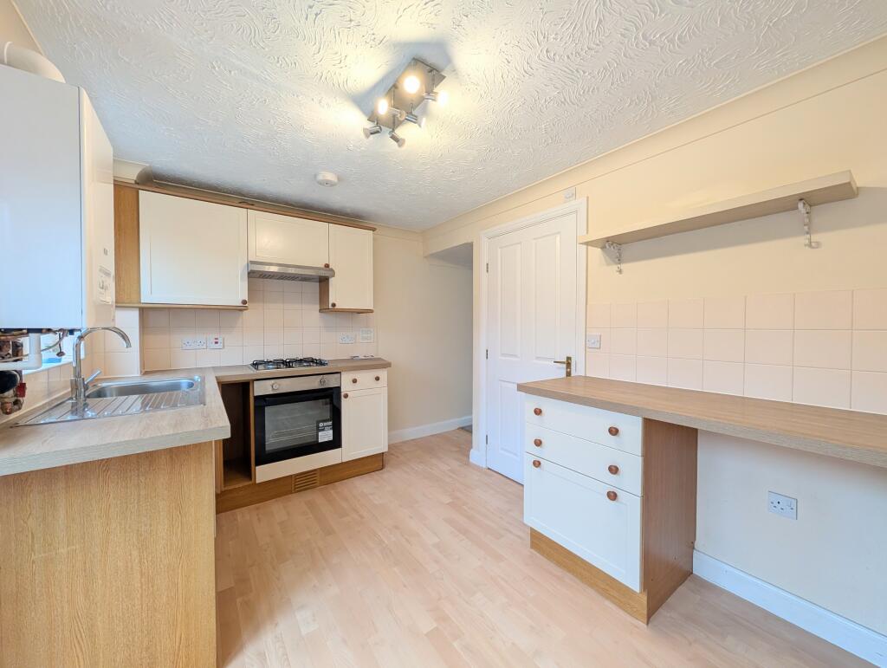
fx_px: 308
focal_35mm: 12
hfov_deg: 110.5
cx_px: 444
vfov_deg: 94.6
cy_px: 334
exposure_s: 1/101
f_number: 1.7
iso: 53
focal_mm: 2.02
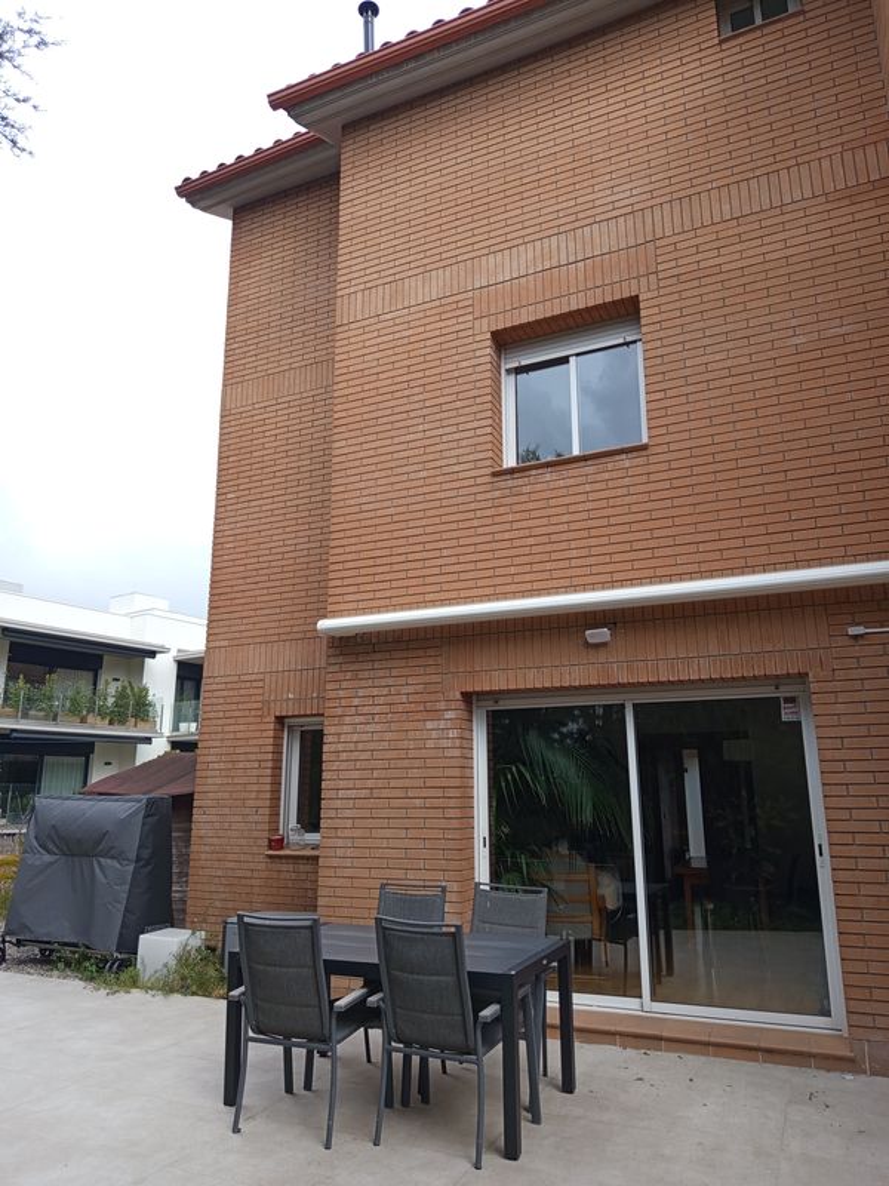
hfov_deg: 56.8
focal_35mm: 24
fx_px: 822
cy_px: 593
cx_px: 444
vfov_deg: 71.6
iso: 51
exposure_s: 1/226
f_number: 1.7
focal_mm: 5.24
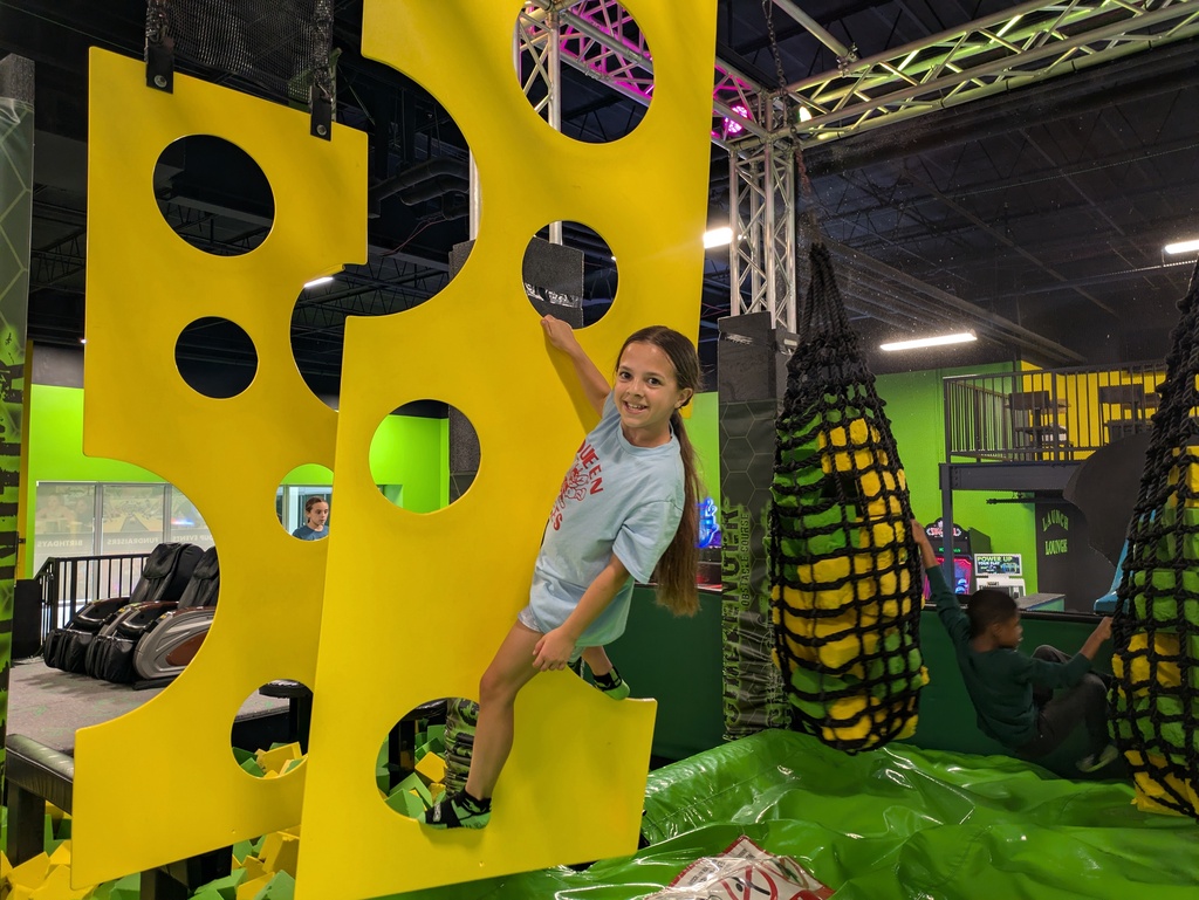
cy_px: 450
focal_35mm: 25
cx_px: 600
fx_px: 866
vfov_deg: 54.9
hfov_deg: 69.4
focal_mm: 5.43
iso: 212
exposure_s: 1/40
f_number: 1.89
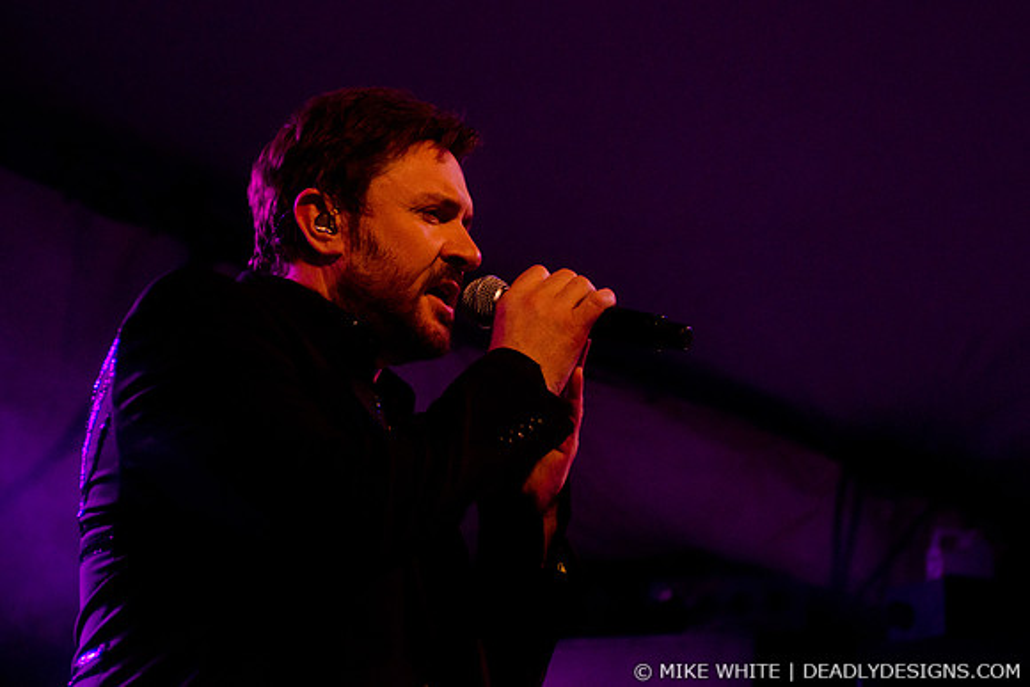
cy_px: 344
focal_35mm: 78
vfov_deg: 17.5
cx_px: 515
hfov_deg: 26.0
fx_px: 2232
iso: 1600
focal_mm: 52
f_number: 3.5
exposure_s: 1/320
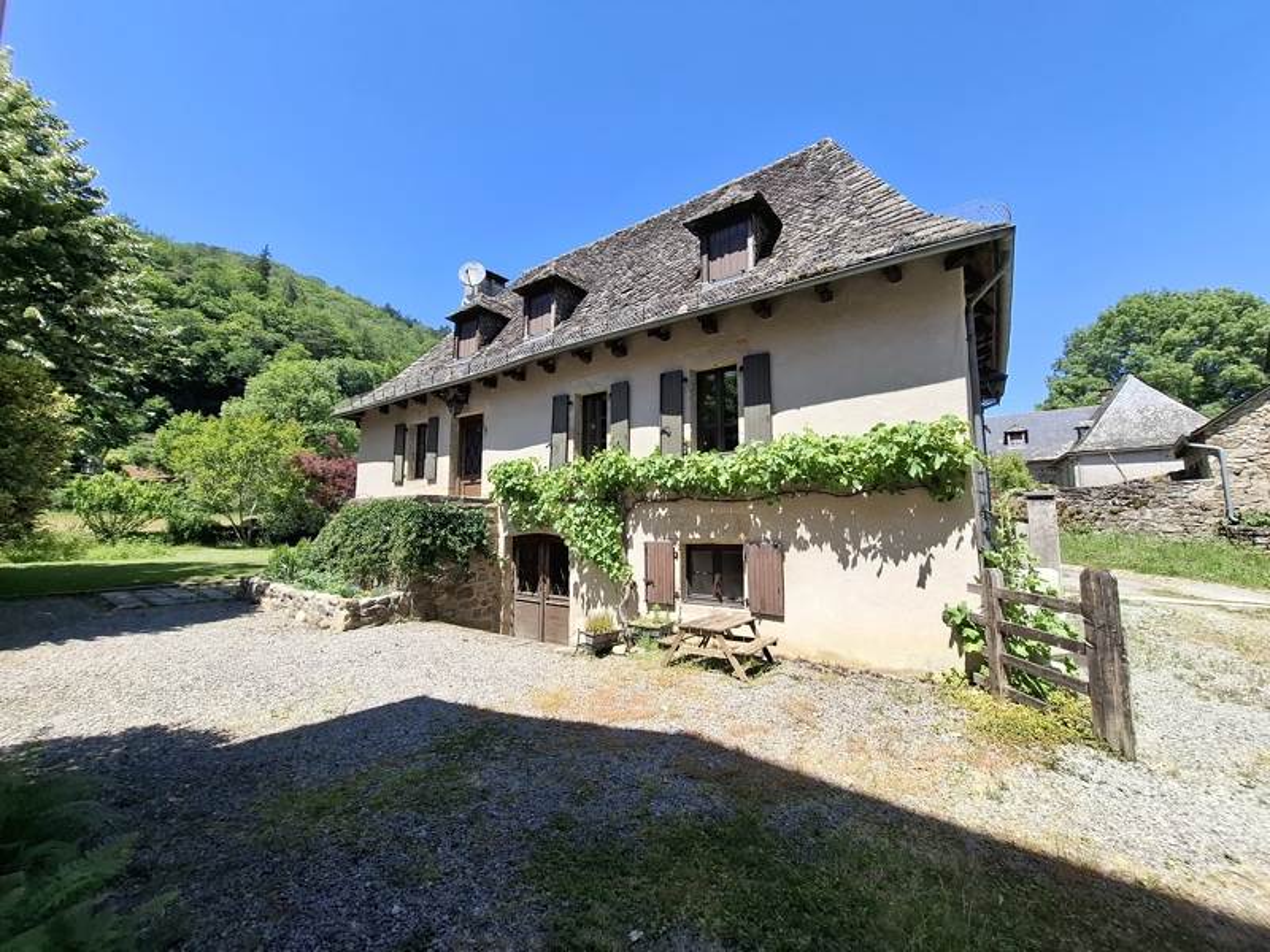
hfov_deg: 106.2
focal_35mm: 13
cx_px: 635
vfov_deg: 89.9
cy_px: 476
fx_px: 477
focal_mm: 1.74
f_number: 2.2
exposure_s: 1/586
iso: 40
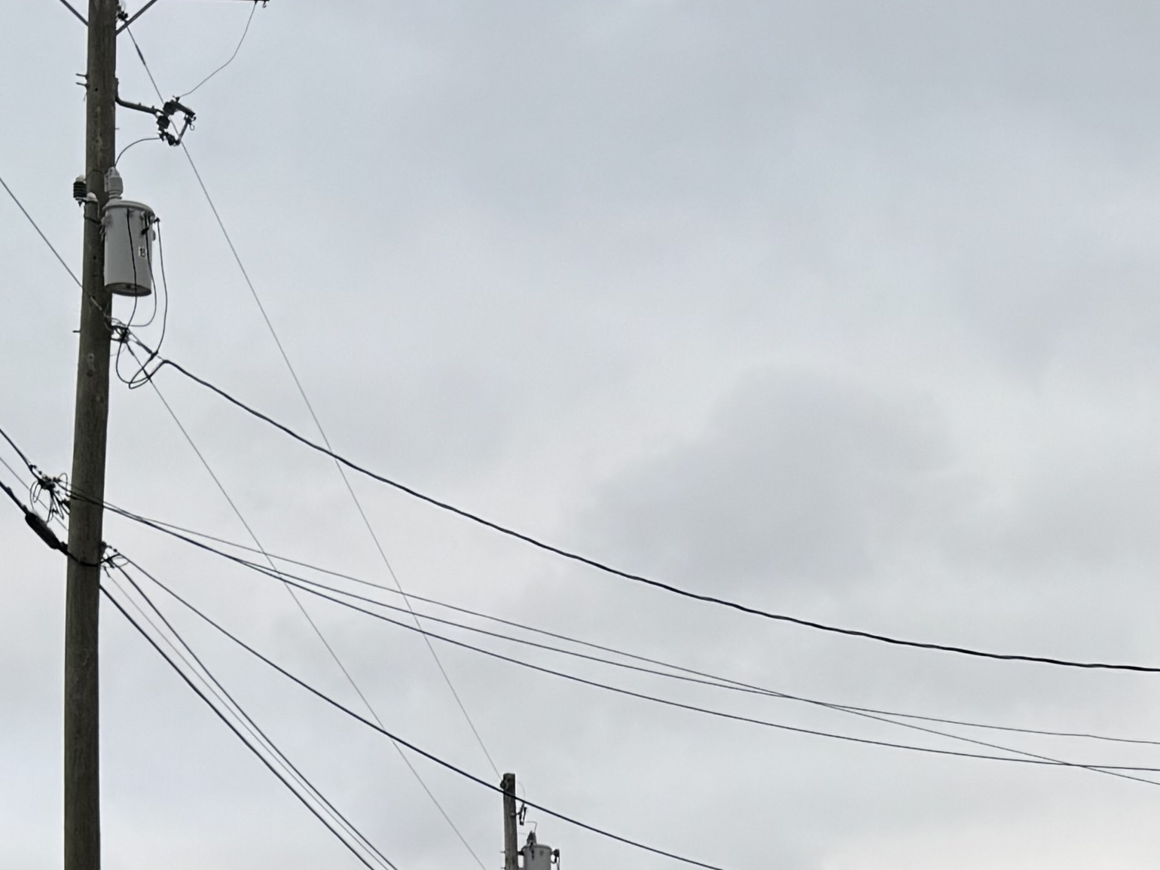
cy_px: 1231
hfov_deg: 21.4
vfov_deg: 15.5
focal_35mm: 89
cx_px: 1084
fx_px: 2982
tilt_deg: +2.2
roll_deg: +1.2
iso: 64
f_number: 1.78
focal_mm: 6.76
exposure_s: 1/186
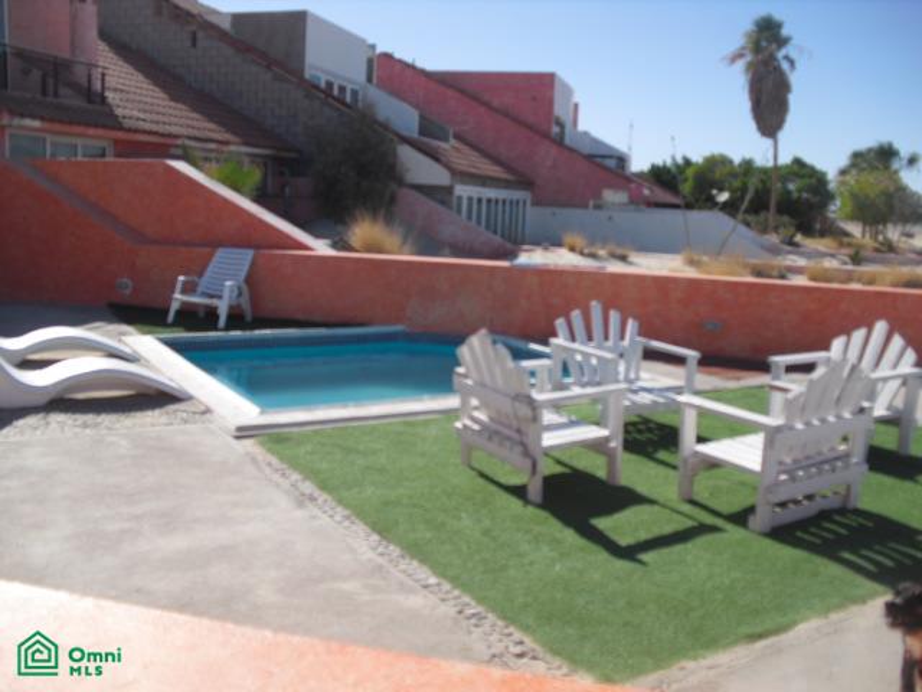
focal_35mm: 36
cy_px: 346
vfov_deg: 39.7
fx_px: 959
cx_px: 461
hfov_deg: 51.4
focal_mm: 6.3
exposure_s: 1/160
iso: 64
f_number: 7.8
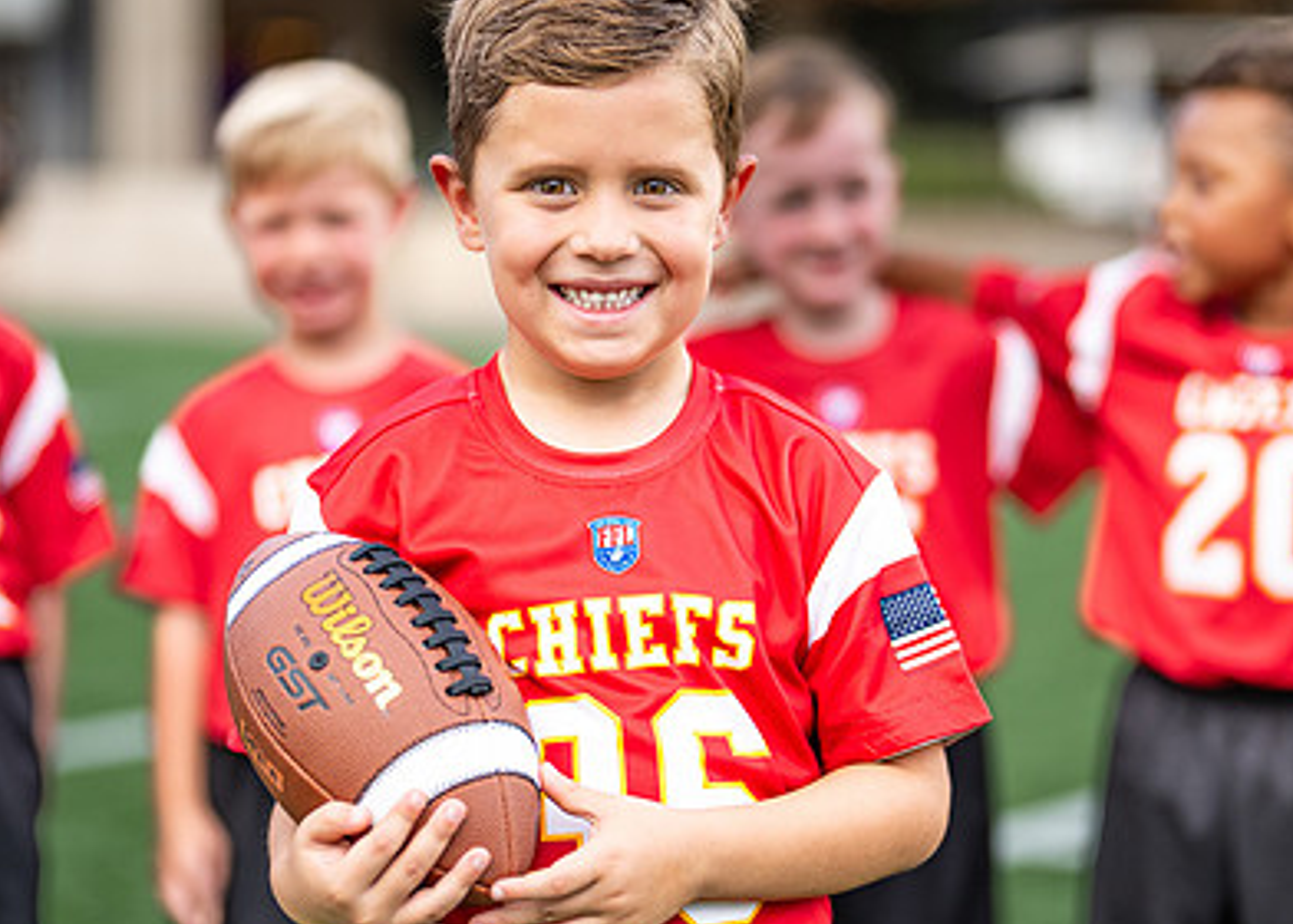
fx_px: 3562
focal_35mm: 97
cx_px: 704
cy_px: 531
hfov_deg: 20.6
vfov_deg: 14.8
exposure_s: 1/1600
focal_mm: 50
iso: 100
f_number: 1.2
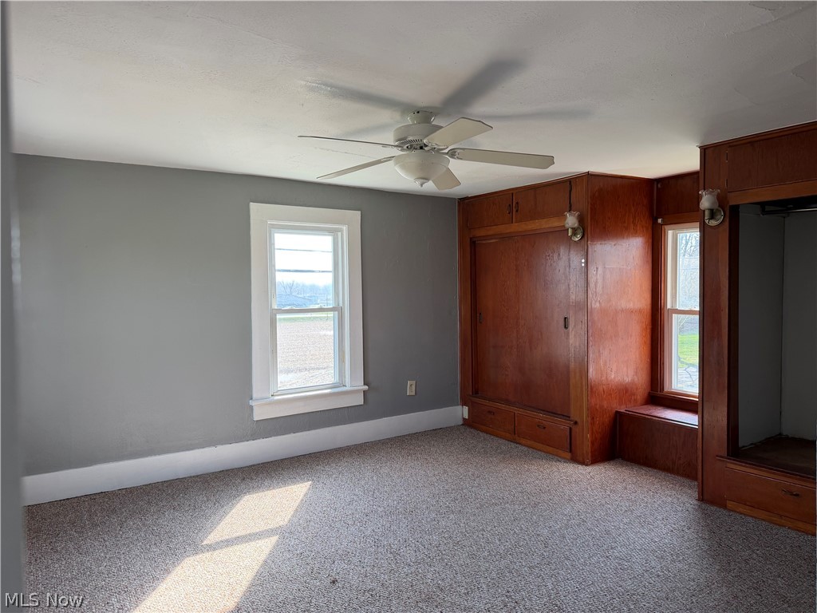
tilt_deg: -2.0
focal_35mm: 24
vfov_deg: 56.8
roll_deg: +1.0
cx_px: 408
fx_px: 566
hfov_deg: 71.6
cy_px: 306
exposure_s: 1/193
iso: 100
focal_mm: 6.76
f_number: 1.78
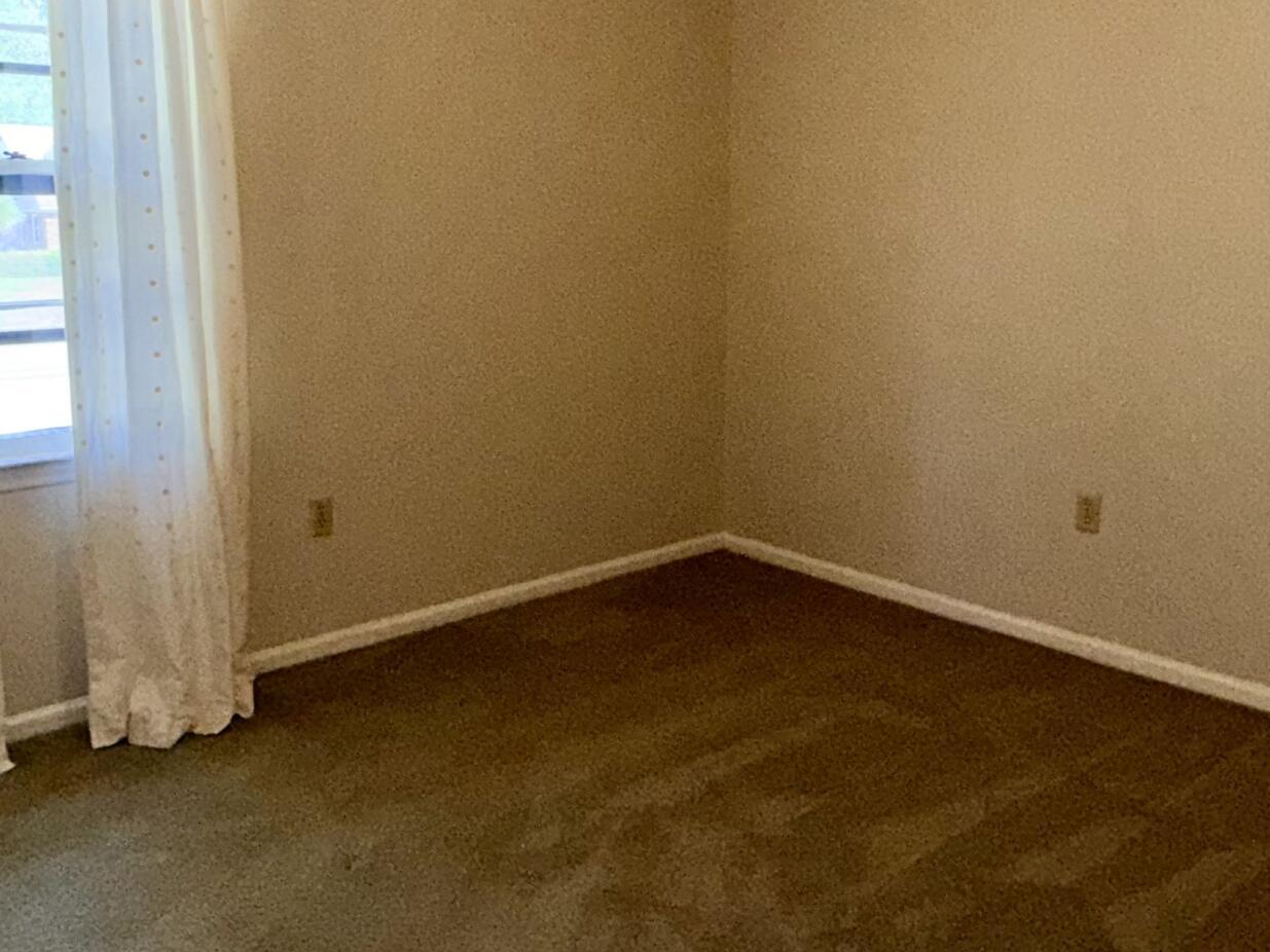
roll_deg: -0.3
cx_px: 654
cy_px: 382
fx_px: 1247
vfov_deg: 41.6
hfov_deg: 54.0
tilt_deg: -8.0
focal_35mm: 34
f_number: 2.2
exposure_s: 1/122
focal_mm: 2.22
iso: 50
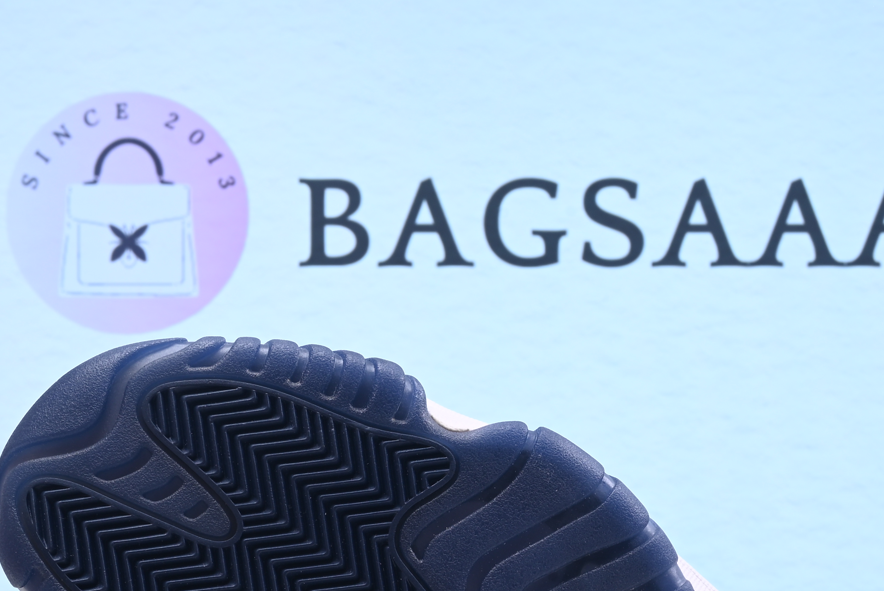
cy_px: 544
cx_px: 424
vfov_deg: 15.2
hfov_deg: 22.9
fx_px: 2186
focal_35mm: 89
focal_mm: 37
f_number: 16
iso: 100
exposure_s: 1/2
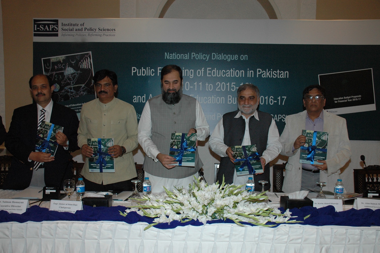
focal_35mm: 34
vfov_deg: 38.3
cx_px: 190
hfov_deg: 55.1
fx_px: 364
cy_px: 126
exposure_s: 1/60
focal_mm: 23
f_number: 5.6
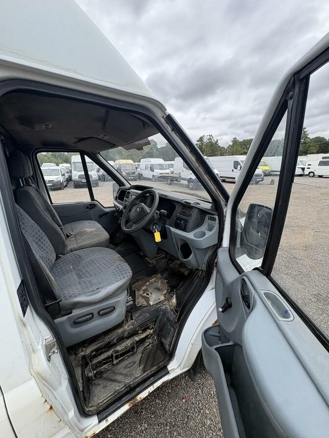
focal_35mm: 14
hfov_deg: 85.7
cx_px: 164
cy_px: 219
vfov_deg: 102.1
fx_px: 177
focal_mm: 2.22
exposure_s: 1/492
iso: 64
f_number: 2.2
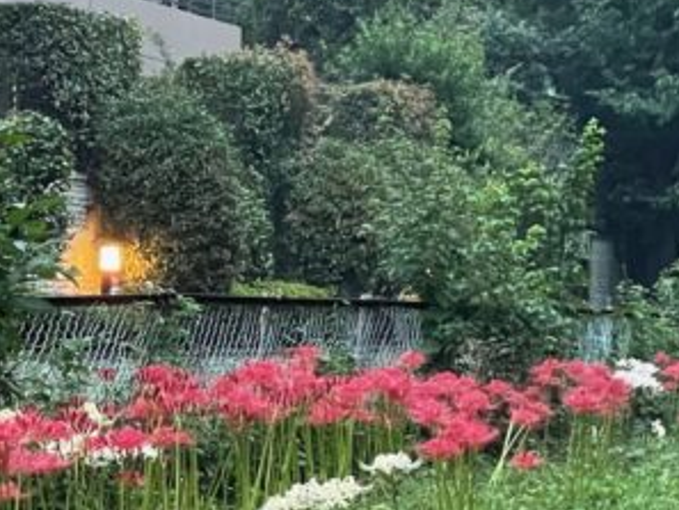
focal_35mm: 179
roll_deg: +0.0
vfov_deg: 8.3
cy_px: 441
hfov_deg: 10.8
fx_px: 3513
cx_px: -222
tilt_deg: -1.2
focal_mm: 6
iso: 1000
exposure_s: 1/34
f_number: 2
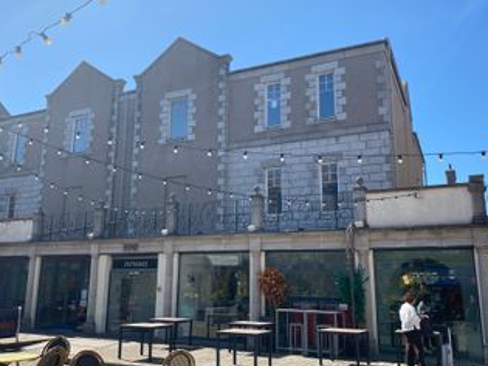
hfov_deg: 55.3
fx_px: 465
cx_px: 222
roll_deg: -0.8
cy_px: 183
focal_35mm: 33
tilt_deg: +13.0
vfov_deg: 42.9
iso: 32
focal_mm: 4.25
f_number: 1.8
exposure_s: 1/1996
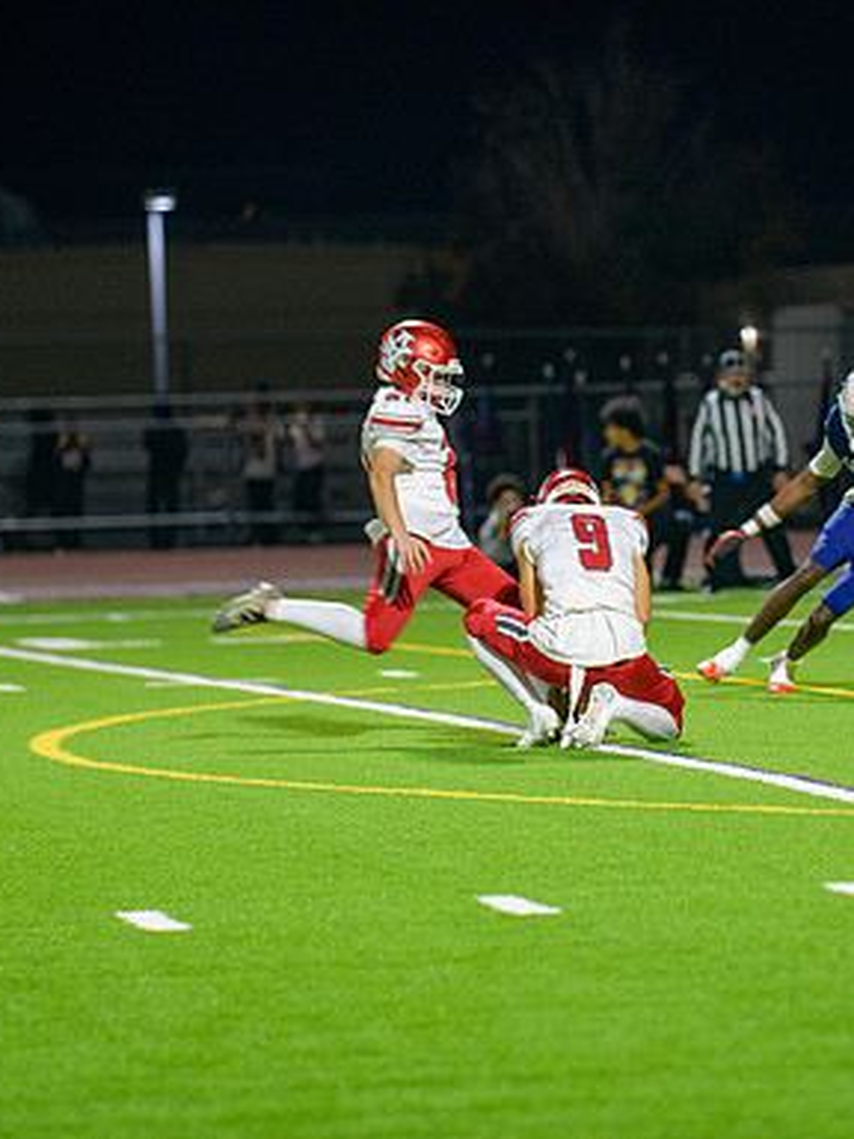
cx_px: 578
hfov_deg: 6.0
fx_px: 8125
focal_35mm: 247
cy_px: 571
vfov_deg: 8.0
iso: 2000
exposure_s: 1/250
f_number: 2.8
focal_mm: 170
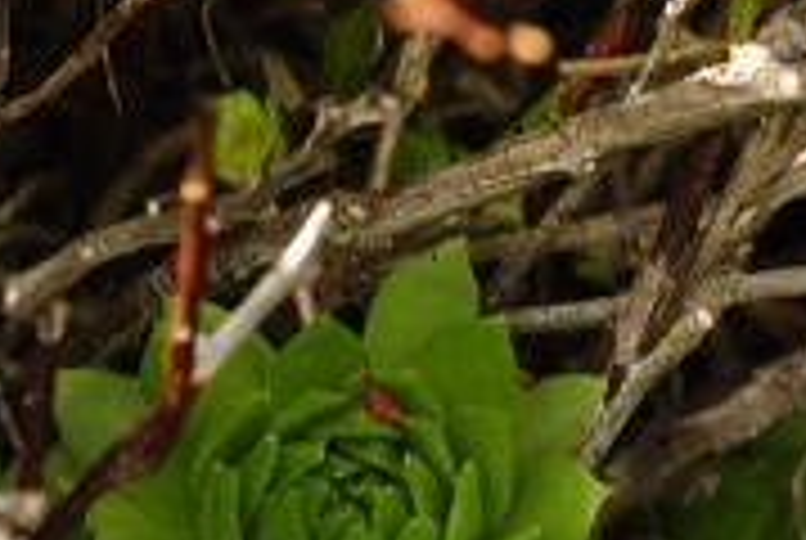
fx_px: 12765
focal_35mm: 569
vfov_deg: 2.4
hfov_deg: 3.6
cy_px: 567
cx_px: 720
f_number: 7.1
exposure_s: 1/40
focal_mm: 85
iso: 100
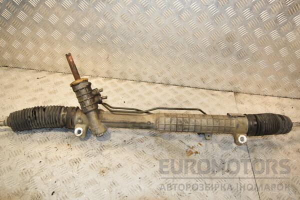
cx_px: 150
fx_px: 225
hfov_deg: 67.4
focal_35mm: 27
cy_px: 100
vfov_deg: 47.9
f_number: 5.6
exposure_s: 1/200
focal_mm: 18
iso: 800
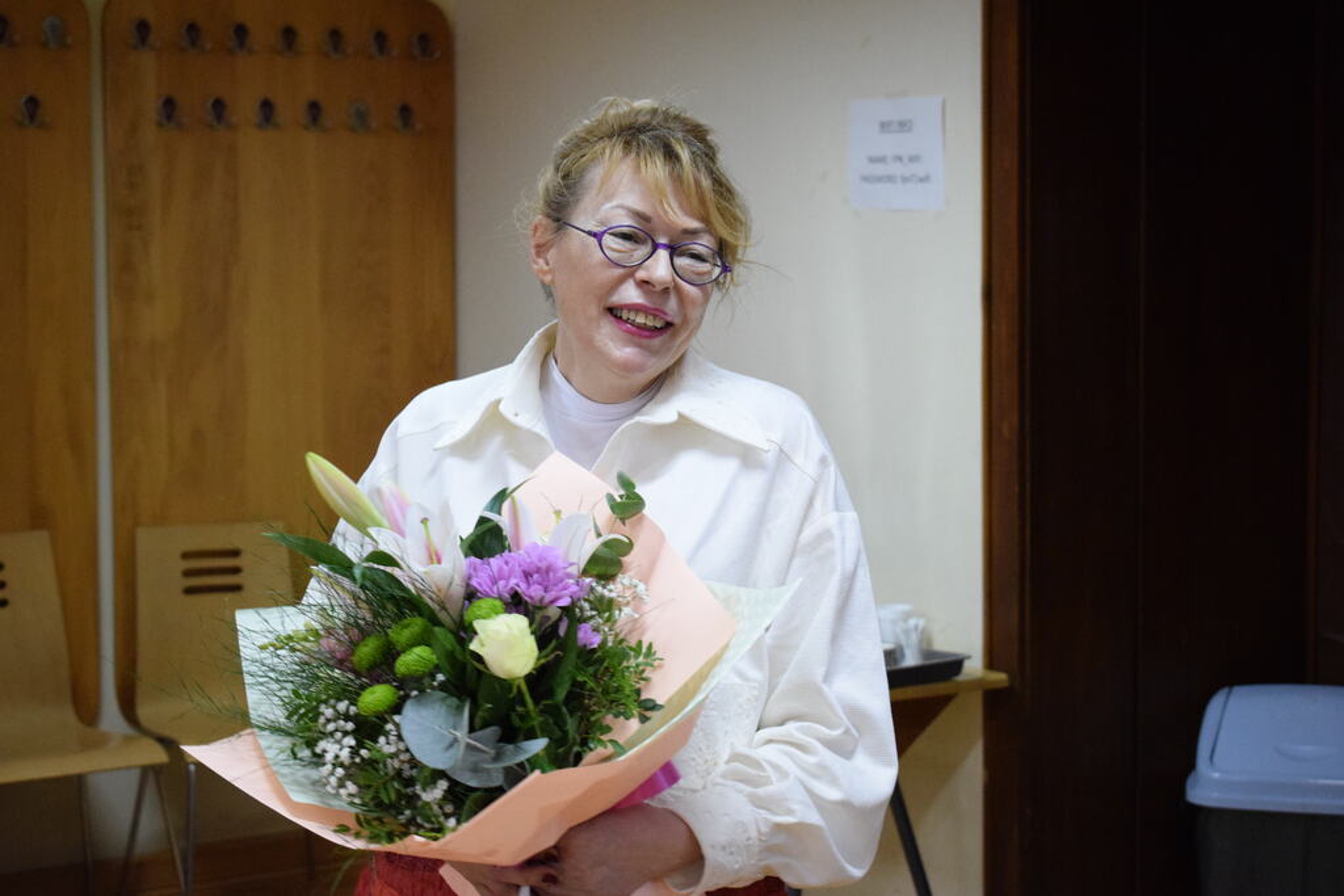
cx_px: 672
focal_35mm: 72
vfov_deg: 18.9
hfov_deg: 28.1
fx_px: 2688
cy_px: 448
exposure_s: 1/60
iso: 3200
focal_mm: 48
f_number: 5.3
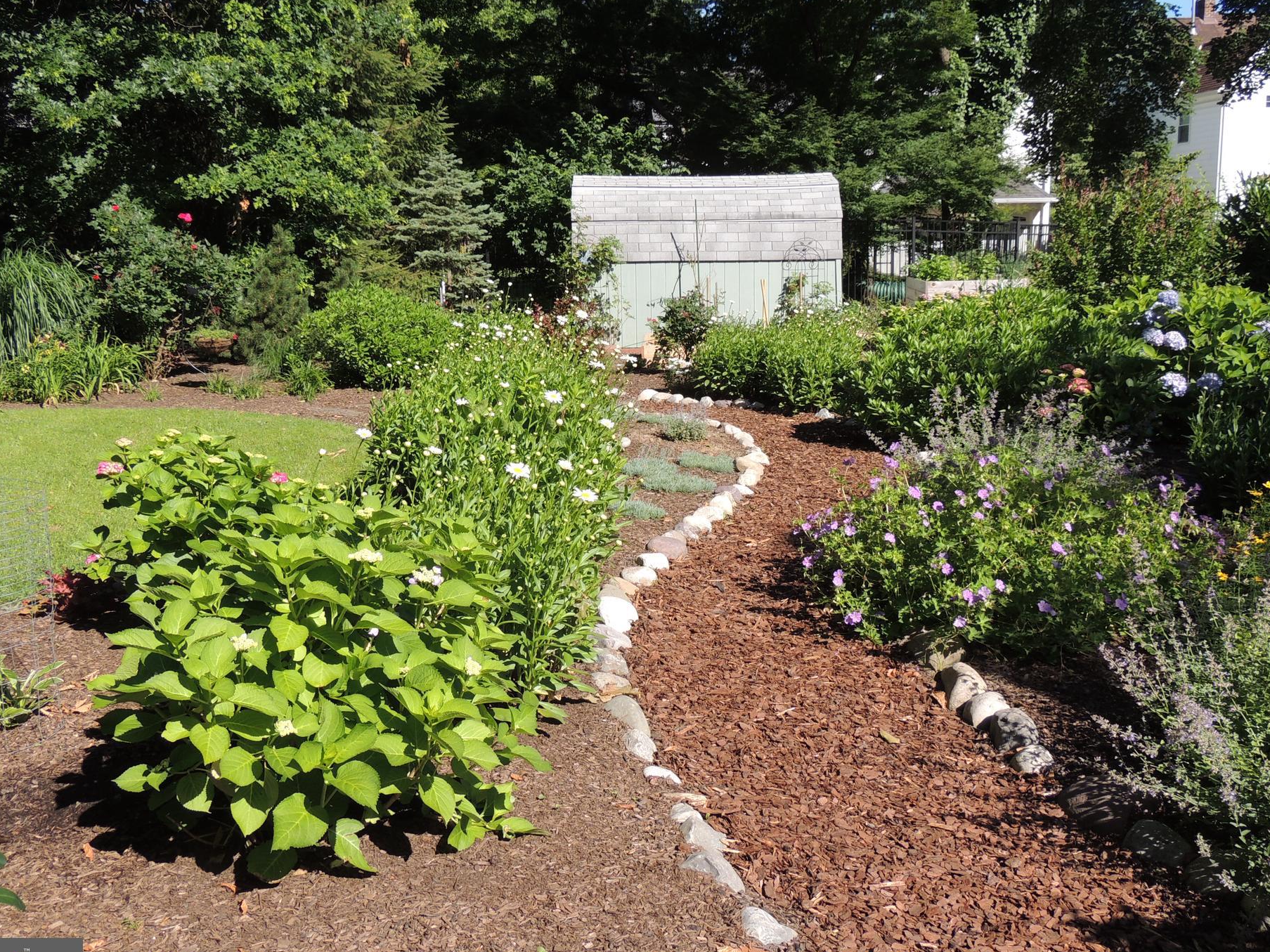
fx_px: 1247
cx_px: 627
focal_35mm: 34
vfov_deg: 41.8
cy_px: 456
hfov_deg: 54.0
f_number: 3.1
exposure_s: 1/640
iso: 100
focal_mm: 5.3
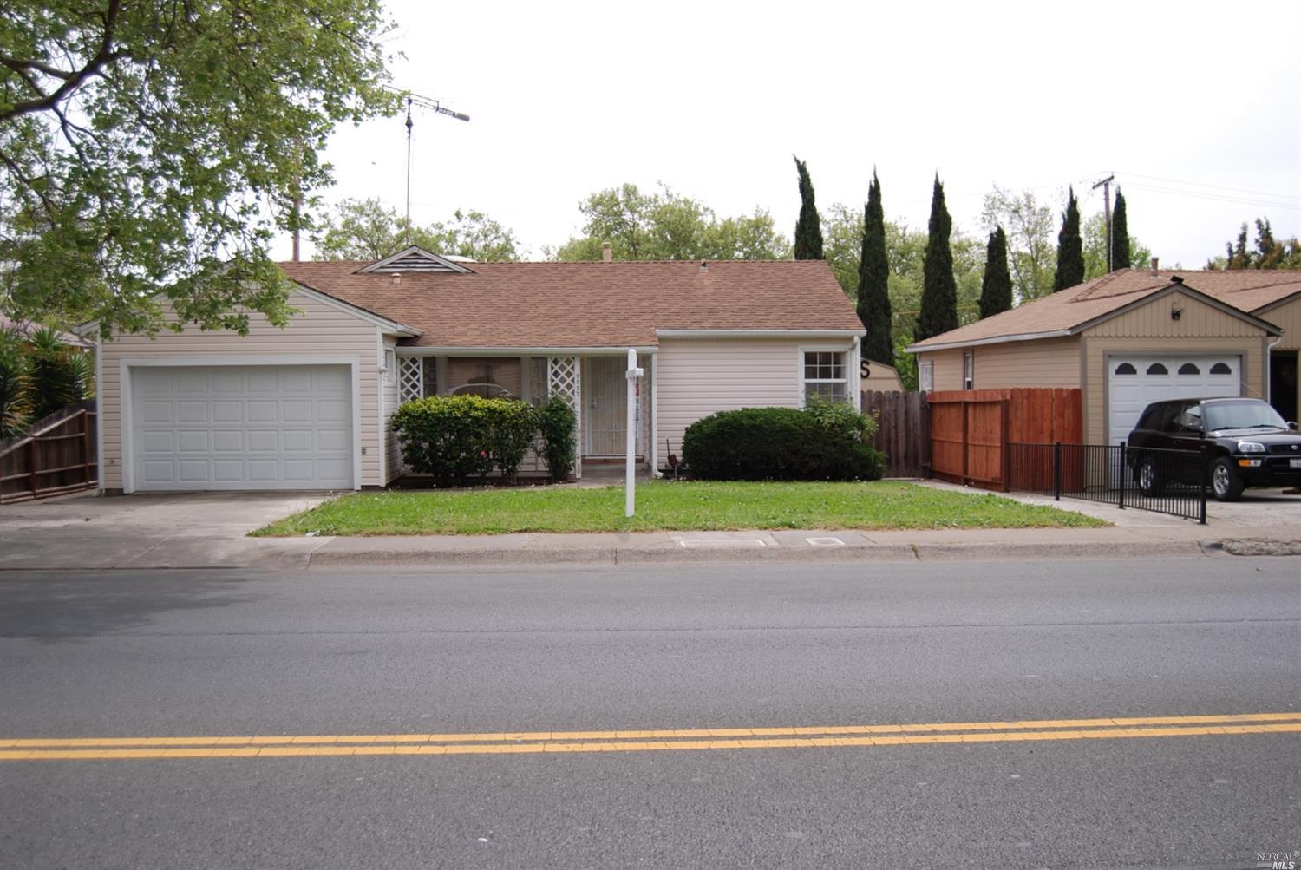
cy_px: 435
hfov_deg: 53.1
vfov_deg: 36.9
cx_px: 650
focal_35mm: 36
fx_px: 1302
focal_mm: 24
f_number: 4
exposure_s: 1/640
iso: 100
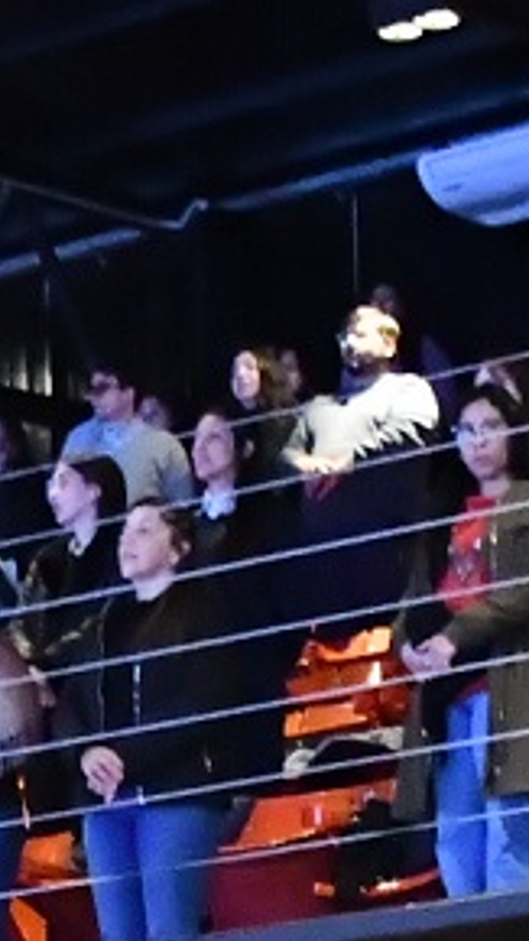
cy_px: 1510
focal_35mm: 195
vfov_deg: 10.6
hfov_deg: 6.2
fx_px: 4866
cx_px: -49
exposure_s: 1/100
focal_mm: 18
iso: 4000
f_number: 3.5
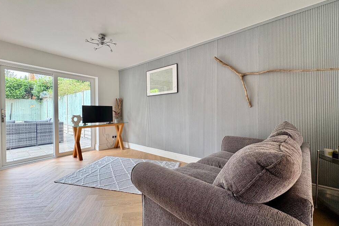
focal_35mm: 15
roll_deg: +0.3
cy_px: 114
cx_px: 165
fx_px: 141
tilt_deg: +0.0
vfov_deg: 77.3
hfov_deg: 100.4
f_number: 2.2
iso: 320
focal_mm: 2.22
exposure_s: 1/100
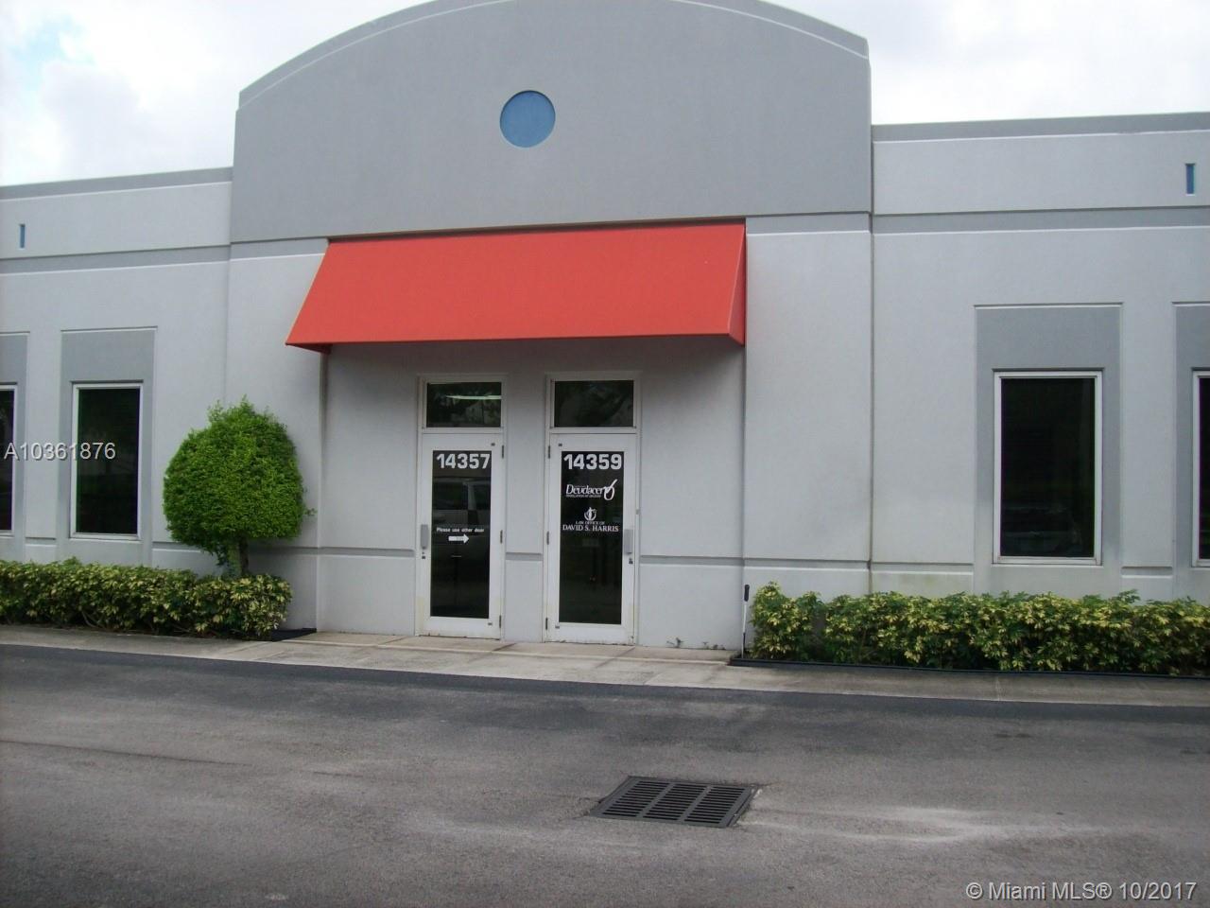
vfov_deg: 39.7
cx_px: 605
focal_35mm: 36
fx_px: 1258
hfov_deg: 51.4
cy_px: 454
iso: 80
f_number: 2.7
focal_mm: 6
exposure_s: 1/496
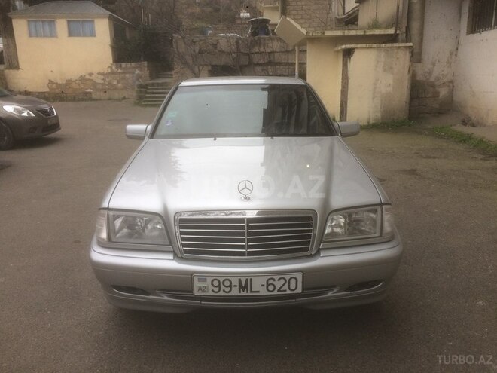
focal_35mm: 29
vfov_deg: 48.2
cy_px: 186
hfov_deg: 61.7
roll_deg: +1.0
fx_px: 416
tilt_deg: -13.2
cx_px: 248
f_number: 2.2
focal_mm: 4.15
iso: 40
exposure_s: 1/100
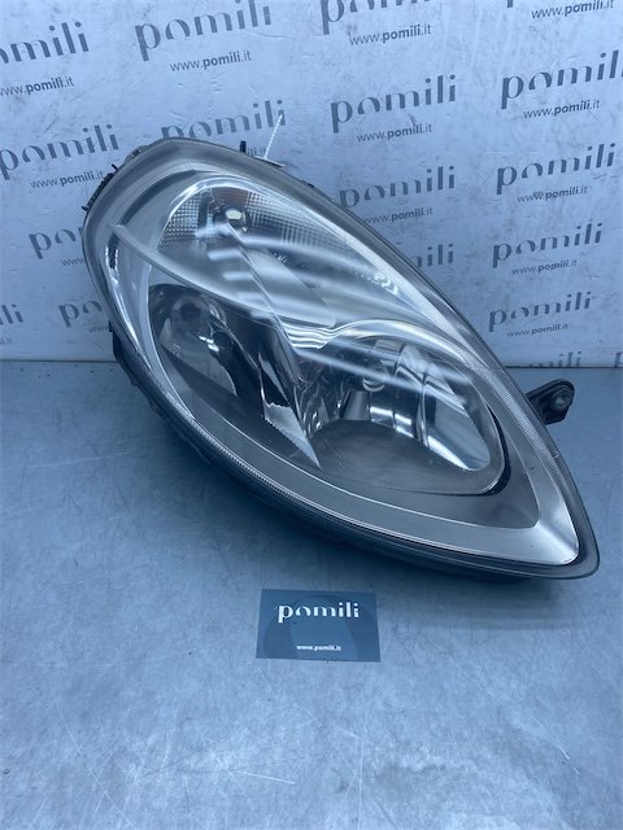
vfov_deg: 67.3
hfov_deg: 53.1
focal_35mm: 26
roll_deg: -5.0
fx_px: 624
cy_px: 415
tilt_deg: -38.3
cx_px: 312
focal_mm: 4.25
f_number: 1.8
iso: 32
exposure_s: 1/864
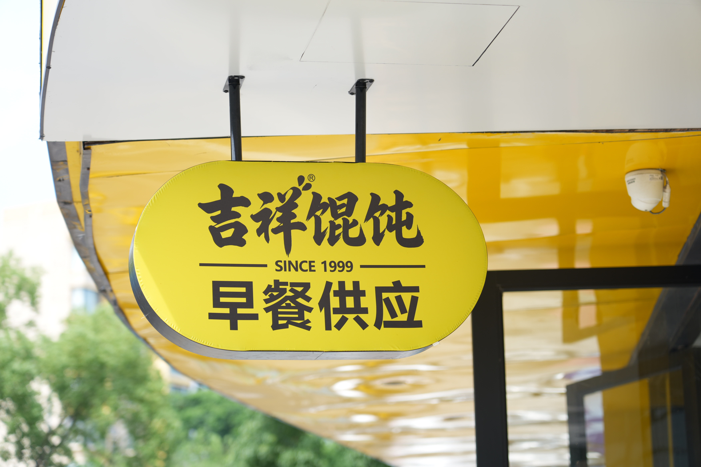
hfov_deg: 21.2
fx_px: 1869
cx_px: 350
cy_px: 234
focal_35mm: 96
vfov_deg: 14.3
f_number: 4
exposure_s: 1/160
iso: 100
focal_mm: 96
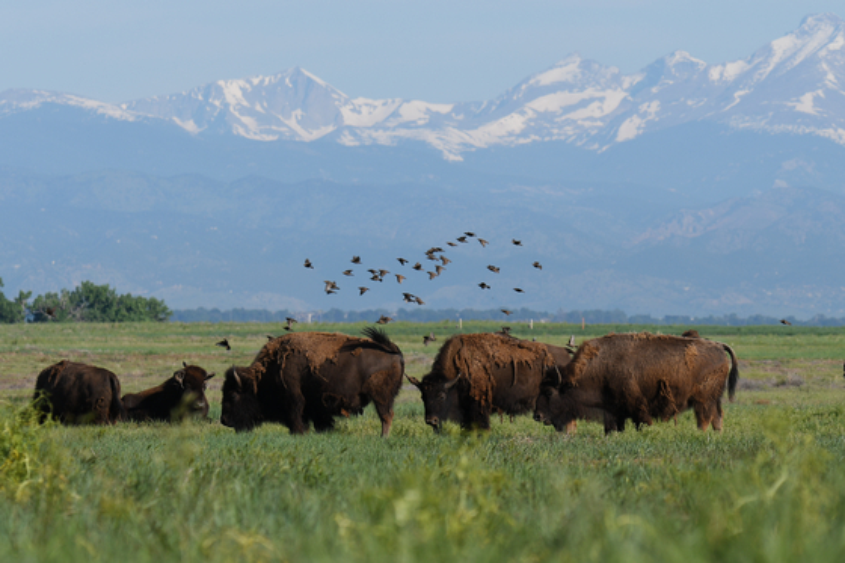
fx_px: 8799
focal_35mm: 375
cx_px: 422
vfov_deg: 3.7
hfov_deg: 5.5
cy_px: 282
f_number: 9
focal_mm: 250
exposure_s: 1/400
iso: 100
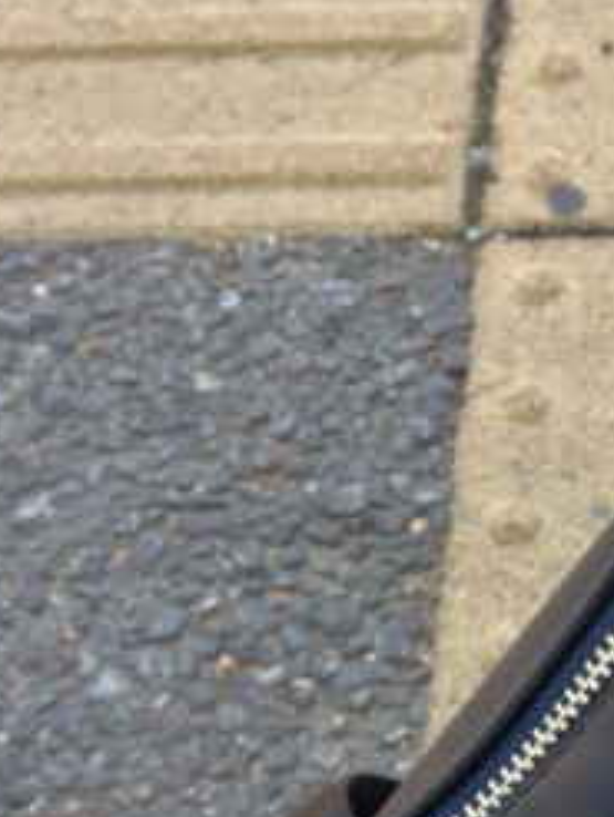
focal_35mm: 113
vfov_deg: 16.7
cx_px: 1145
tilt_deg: -65.7
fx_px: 2668
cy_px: 970
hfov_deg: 12.0
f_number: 2.2
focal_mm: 4.15
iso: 32
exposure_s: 1/357
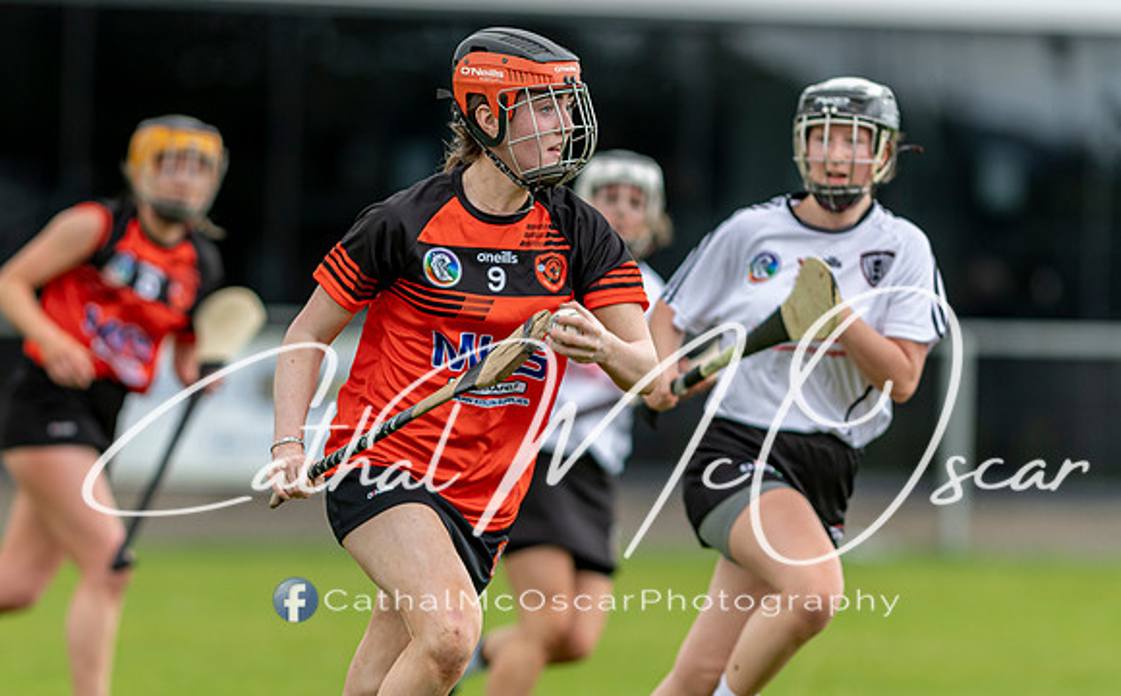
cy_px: 421
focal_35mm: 565
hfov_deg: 3.7
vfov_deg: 2.3
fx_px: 17239
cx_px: 441
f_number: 2.8
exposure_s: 1/1000
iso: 200
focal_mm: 300
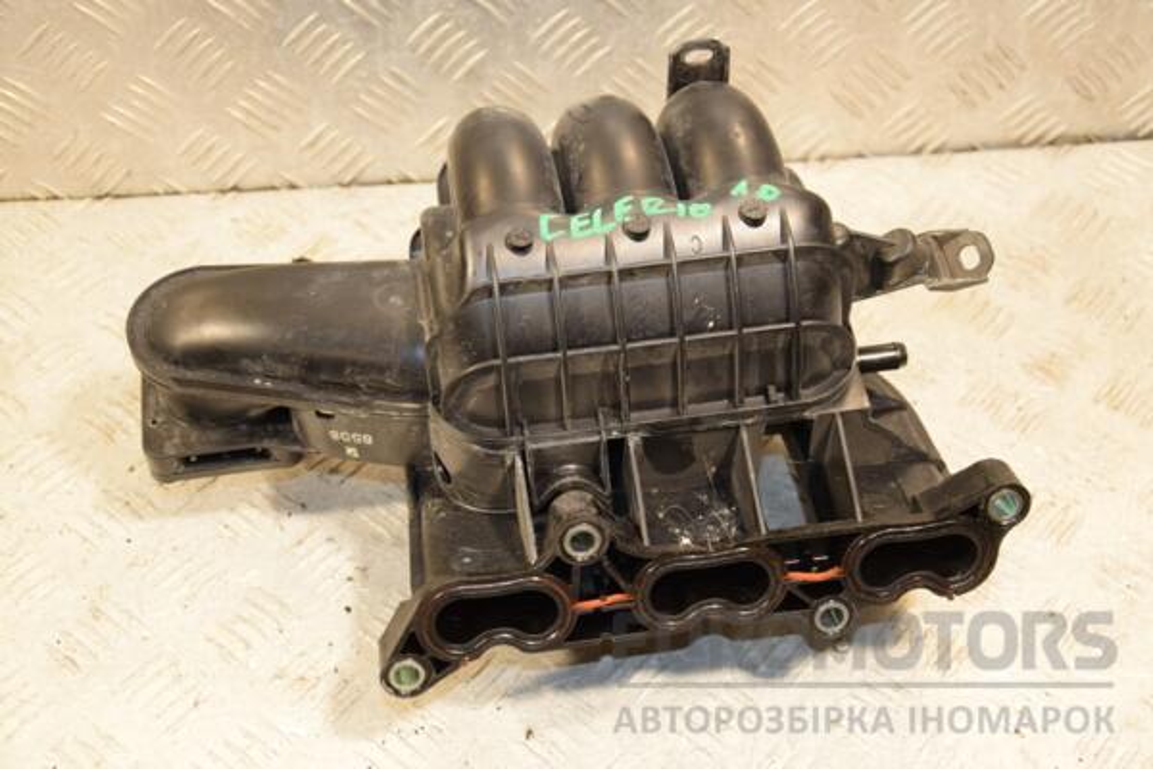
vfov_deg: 25.8
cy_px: 384
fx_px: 1681
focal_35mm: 52
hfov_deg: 37.9
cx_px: 576
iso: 800
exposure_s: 1/125
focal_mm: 35
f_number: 5
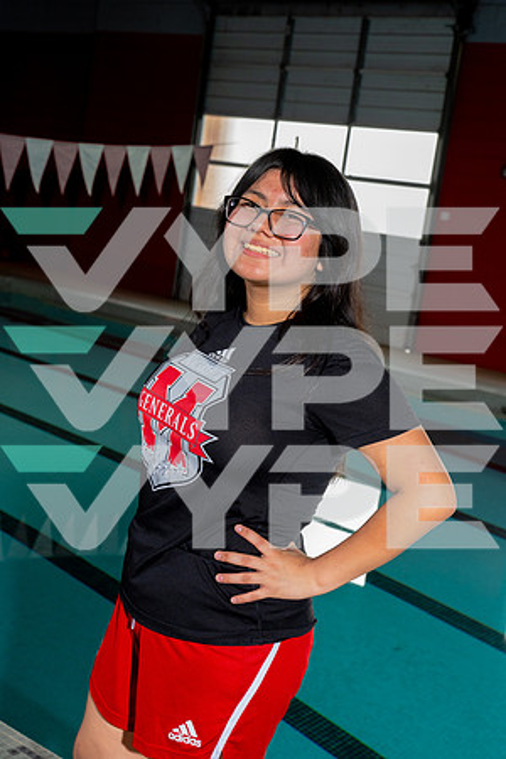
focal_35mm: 54
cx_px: 253
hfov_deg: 25.1
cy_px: 380
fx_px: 1138
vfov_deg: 36.9
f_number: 8
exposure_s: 1/250
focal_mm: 54
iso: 1000
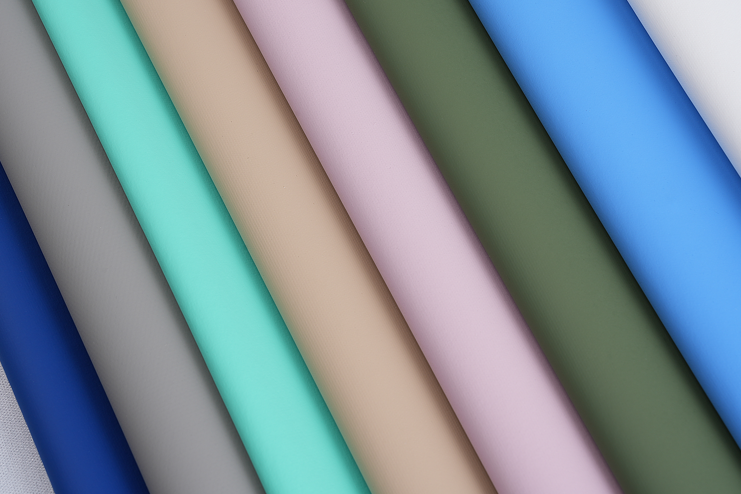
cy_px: 206
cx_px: 324
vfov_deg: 16.1
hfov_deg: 23.9
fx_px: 1750
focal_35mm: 85
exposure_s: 1/100
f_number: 14
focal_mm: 70
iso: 100
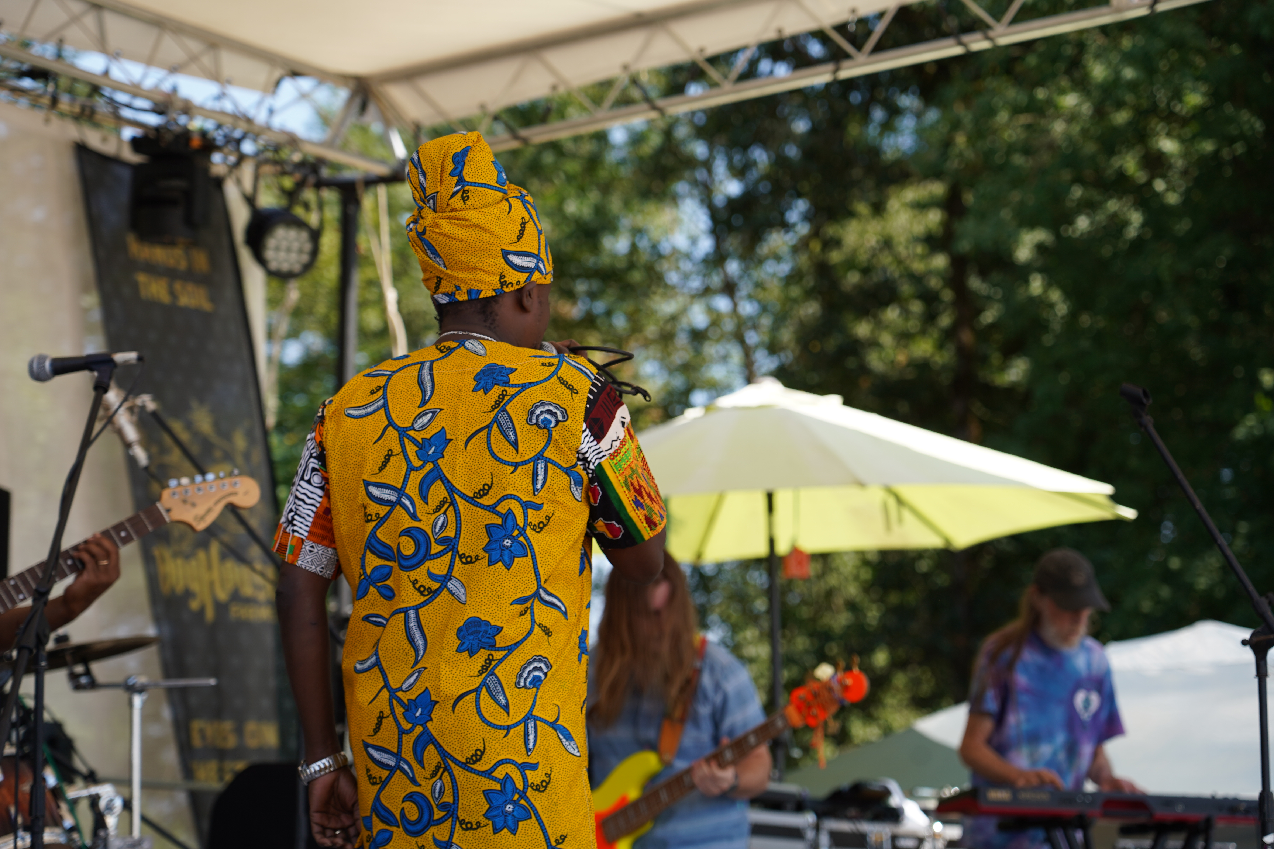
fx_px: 3716
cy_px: 424
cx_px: 637
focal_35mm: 105
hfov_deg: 19.5
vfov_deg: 13.0
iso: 100
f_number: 5
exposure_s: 1/250
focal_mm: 105
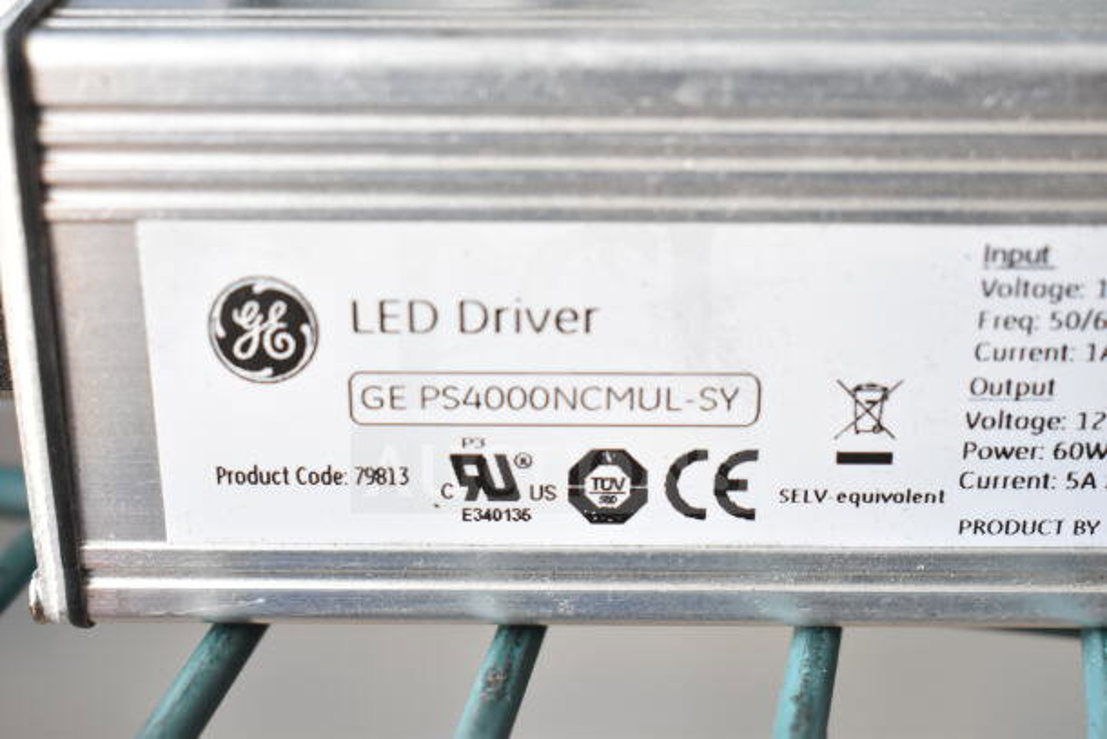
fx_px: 1845
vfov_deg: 22.6
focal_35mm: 60
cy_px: 370
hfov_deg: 33.4
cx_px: 554
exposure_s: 1/160
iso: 1600
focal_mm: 40
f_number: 6.3
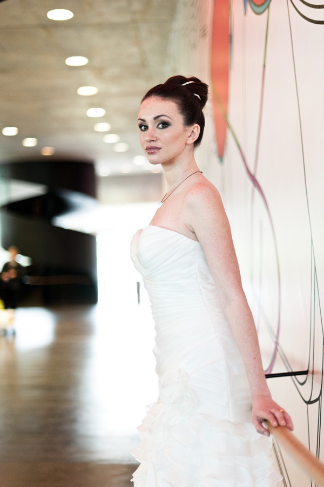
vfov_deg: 39.6
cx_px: 162
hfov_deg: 27.0
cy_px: 244
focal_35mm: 50
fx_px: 676
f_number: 1.4
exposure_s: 1/125
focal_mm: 50
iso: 200
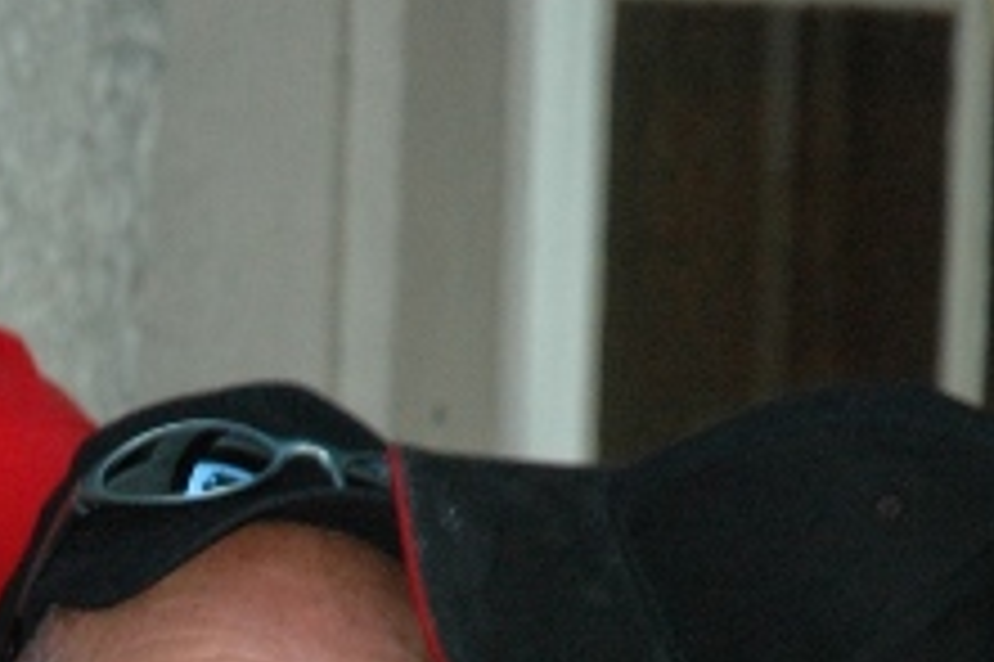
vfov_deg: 3.6
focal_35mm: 380
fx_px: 10484
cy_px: 878
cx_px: 229
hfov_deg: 5.4
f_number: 4.5
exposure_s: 1/60
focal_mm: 70
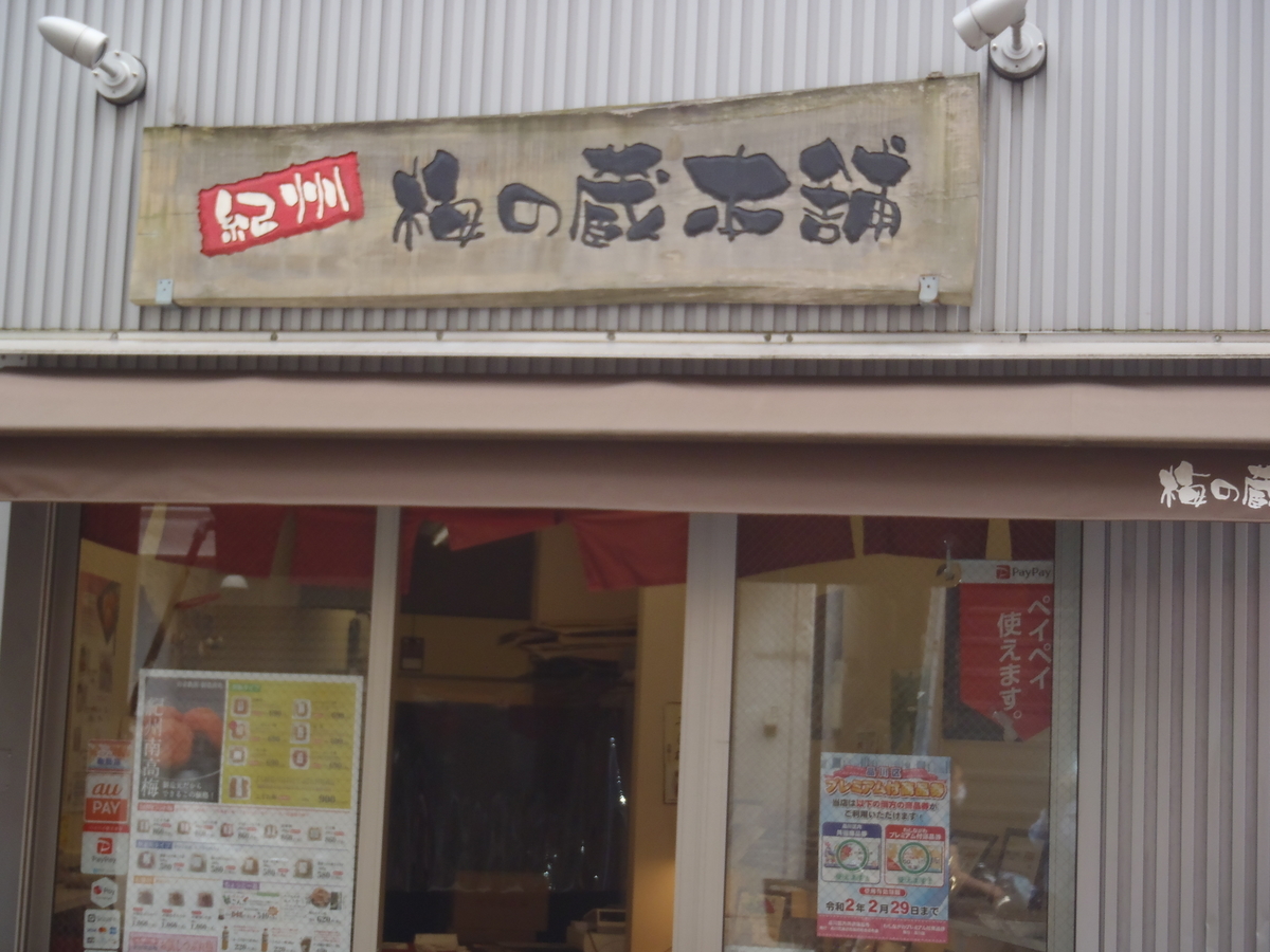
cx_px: 635
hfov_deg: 34.3
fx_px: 2055
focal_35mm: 56
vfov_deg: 26.1
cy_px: 476
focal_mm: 10
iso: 100
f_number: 5.1
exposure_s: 1/50
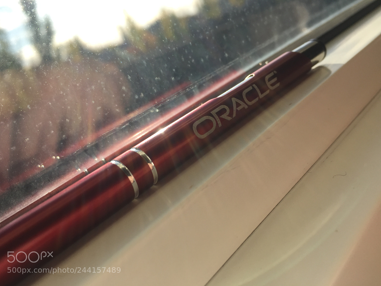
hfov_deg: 60.0
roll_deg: +21.7
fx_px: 330
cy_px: 142
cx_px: 189
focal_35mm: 30
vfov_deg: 46.8
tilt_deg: -18.6
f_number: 2.2
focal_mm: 4.15
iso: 32
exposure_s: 1/1364
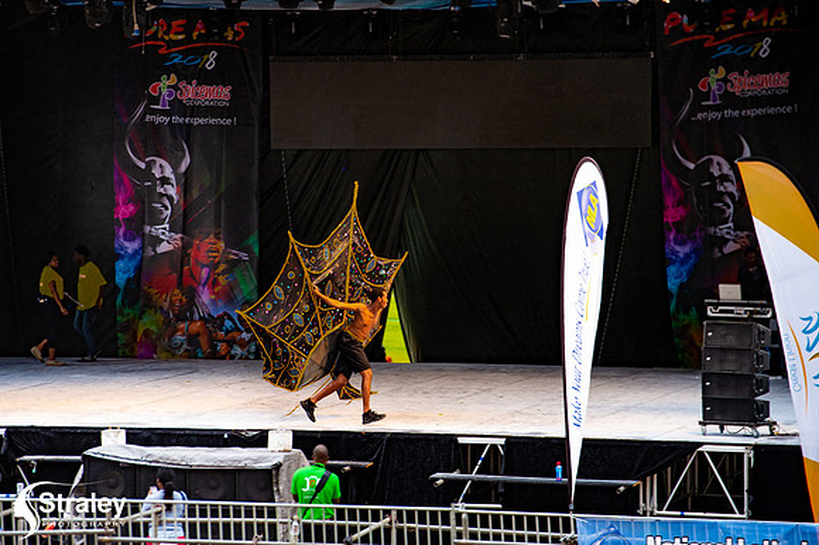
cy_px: 272
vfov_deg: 6.9
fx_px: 4547
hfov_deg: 10.3
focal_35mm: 200
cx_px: 410
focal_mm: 200
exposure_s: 1/160
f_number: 5
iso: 500
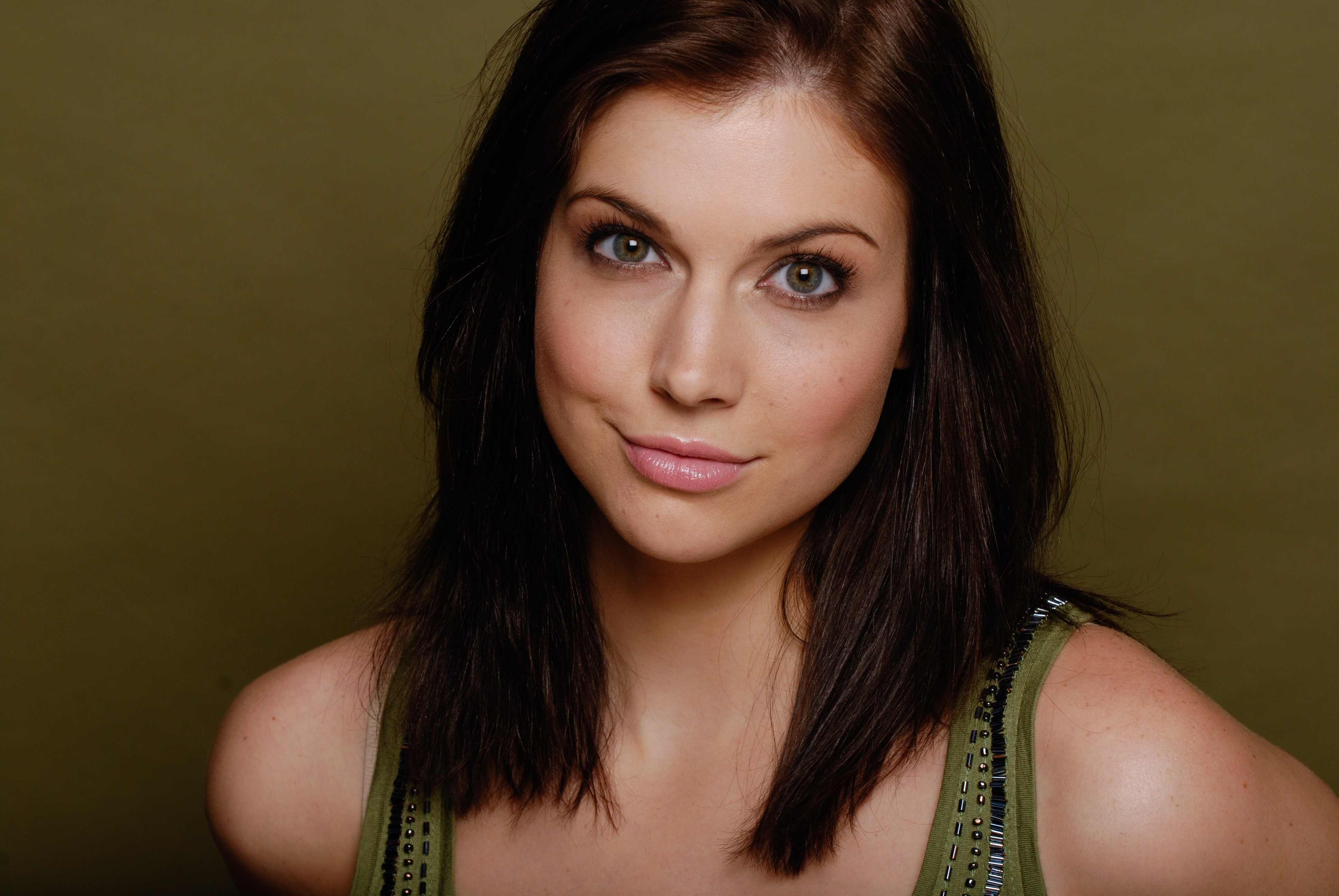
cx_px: 670
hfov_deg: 13.4
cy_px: 448
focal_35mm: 153
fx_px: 5698
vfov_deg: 9.0
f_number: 10
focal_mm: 102
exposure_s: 1/200
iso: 100
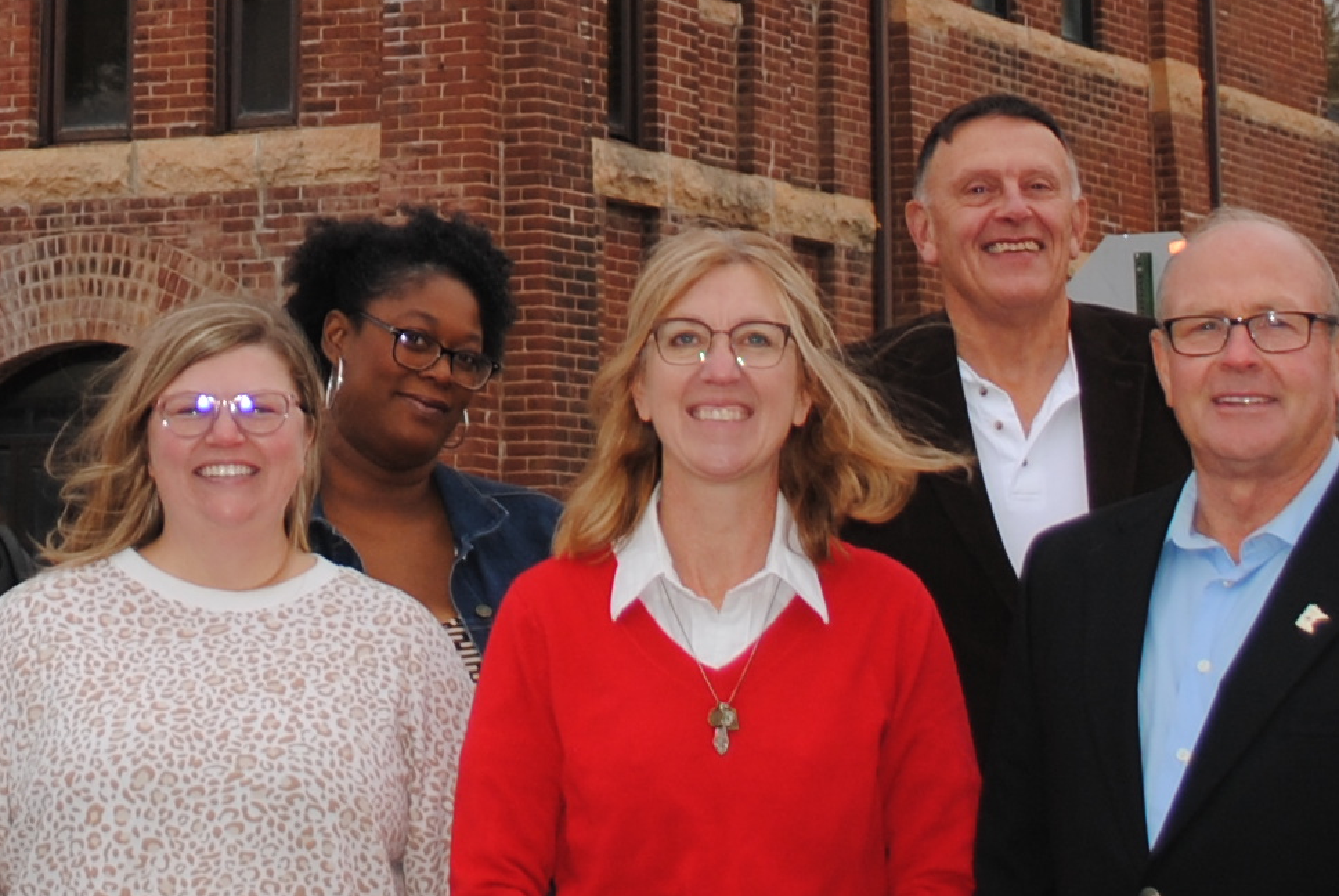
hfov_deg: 16.8
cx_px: 94
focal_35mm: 120
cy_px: -353
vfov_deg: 11.1
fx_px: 4469
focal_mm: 20
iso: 100
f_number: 3.8
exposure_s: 1/125
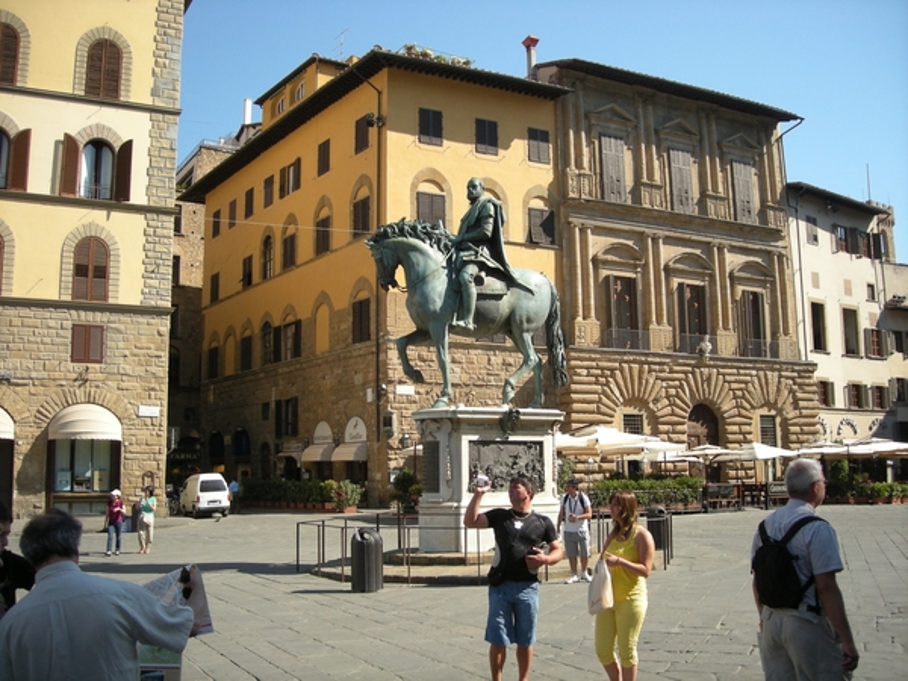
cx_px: 454
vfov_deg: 40.7
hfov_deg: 52.6
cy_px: 340
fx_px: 918
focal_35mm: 35
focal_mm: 5.7
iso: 90
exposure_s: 1/215
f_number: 5.7
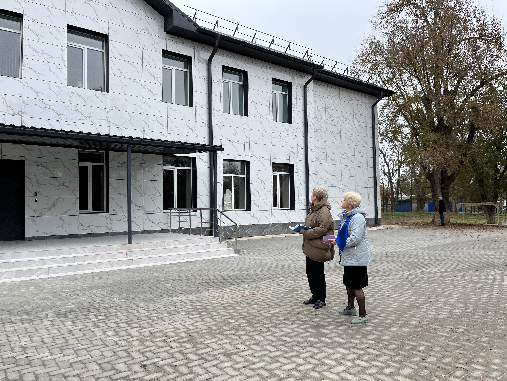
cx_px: 254
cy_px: 190
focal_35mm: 26
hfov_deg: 67.3
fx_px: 381
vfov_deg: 53.1
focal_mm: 5.1
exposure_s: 1/714
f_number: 1.6
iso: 50
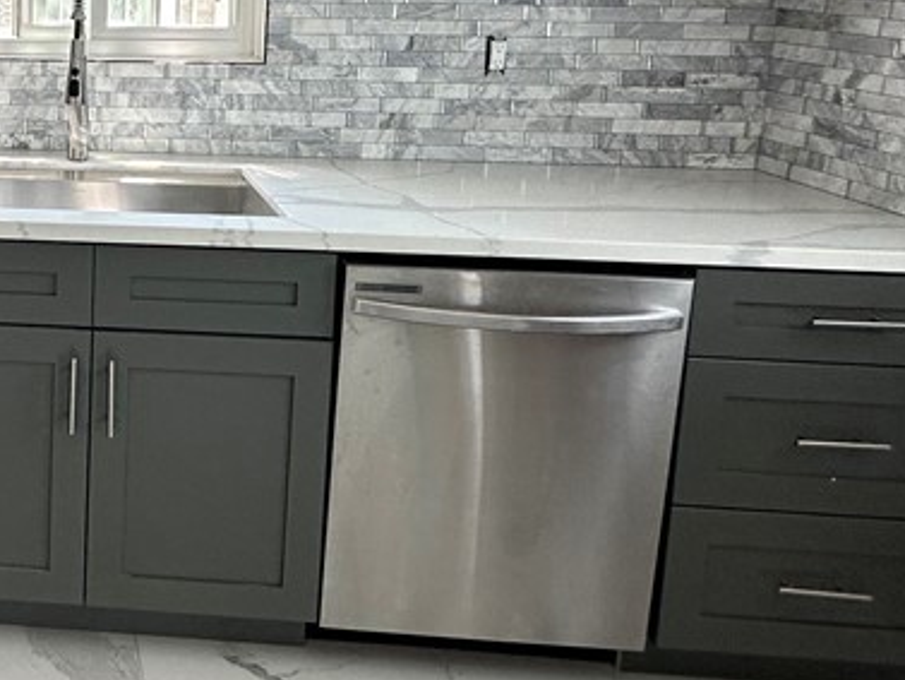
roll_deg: -0.6
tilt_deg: -7.4
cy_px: 55
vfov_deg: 35.3
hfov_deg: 40.0
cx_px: -84
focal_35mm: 38
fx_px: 994
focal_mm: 2.22
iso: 100
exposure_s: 1/99
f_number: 2.2
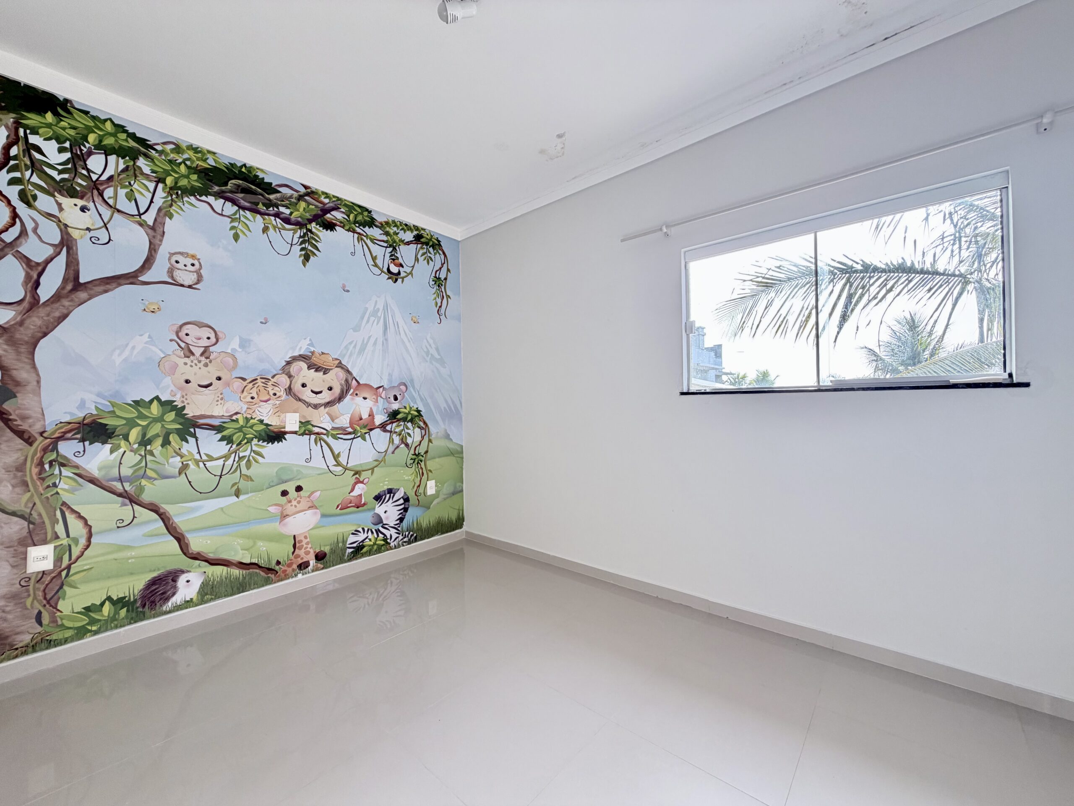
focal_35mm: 14
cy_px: 403
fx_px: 434
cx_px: 537
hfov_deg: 102.1
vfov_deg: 85.7
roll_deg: +1.4
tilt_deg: -0.2
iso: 100
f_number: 2.2
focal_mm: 2.22
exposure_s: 1/121
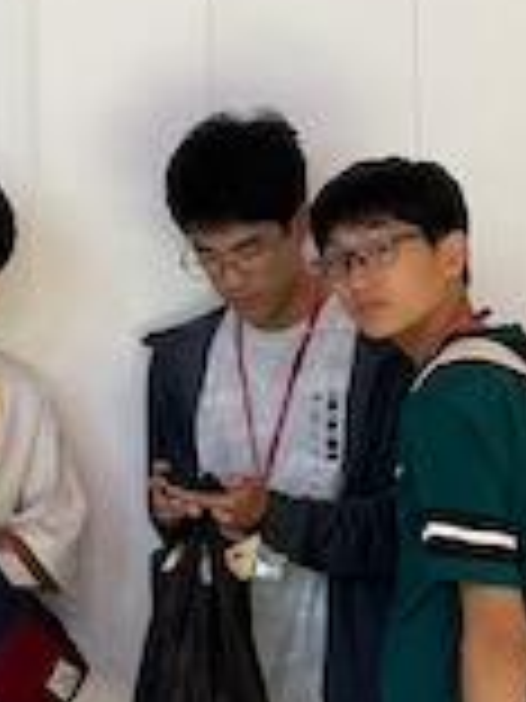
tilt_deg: +0.8
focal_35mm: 107
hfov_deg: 12.7
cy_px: 220
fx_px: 2168
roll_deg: +1.2
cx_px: -391
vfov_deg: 18.3
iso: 40
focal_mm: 4.2
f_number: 1.6
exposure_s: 1/122
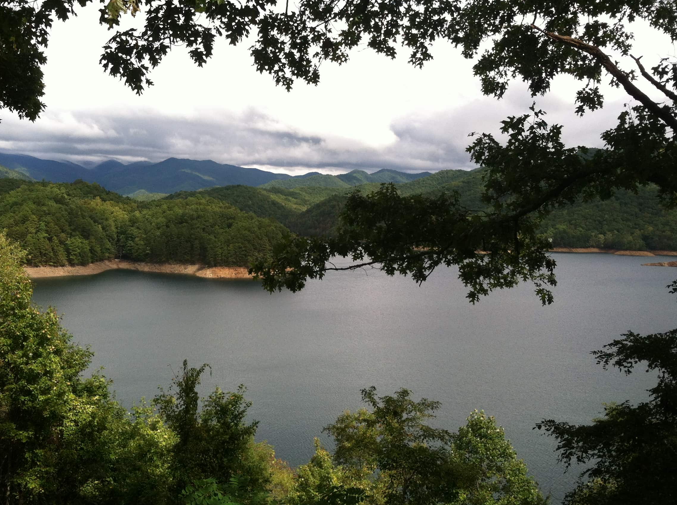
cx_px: 291
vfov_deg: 35.9
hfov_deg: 46.7
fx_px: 781
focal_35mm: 40
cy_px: 241
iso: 80
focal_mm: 3.85
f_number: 2.8
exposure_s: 1/1000
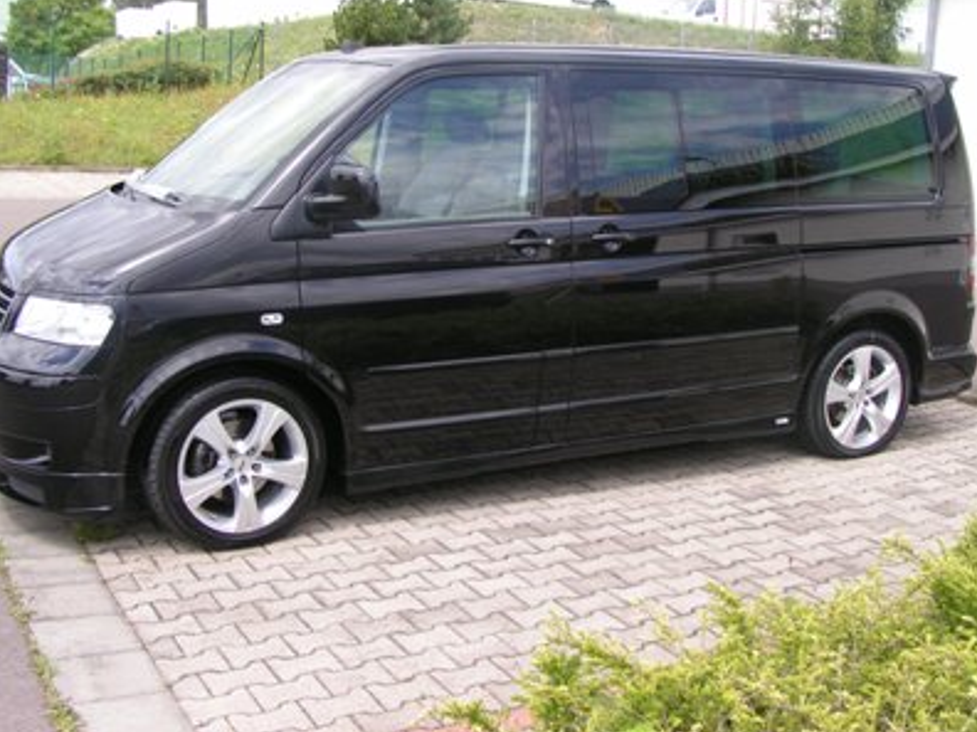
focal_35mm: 43
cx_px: 471
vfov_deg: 33.6
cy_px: 320
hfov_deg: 43.8
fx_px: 1214
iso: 50
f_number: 5.6
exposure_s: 1/160
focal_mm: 5.8
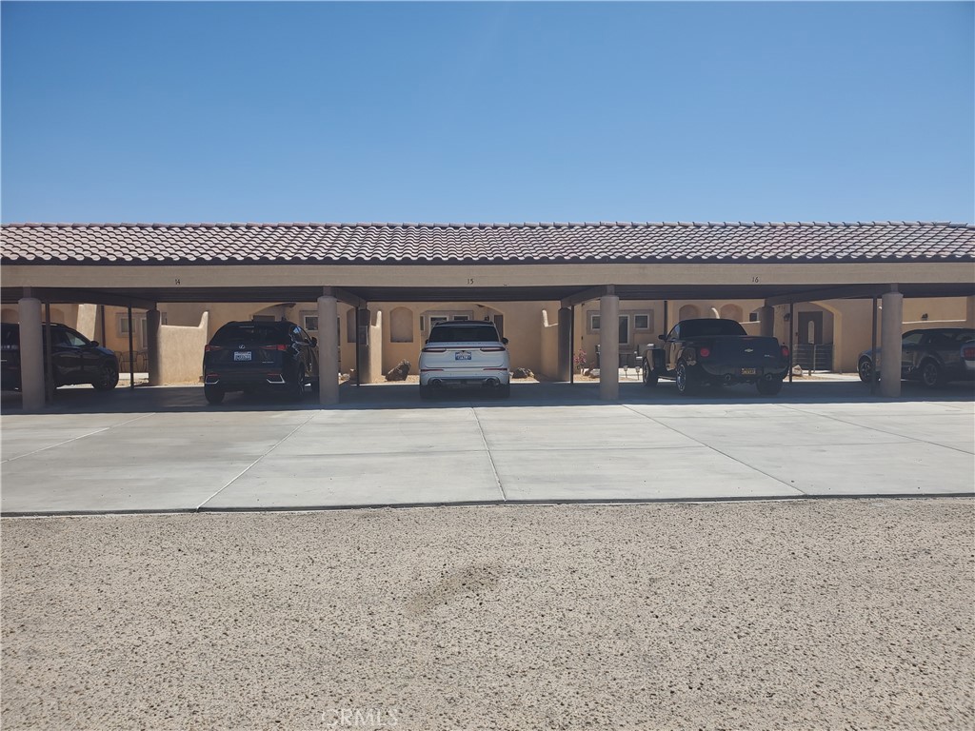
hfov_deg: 67.3
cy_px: 366
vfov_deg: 53.1
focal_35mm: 26
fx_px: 732
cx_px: 488
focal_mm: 4.3
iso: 50
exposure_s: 1/1989
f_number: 2.4
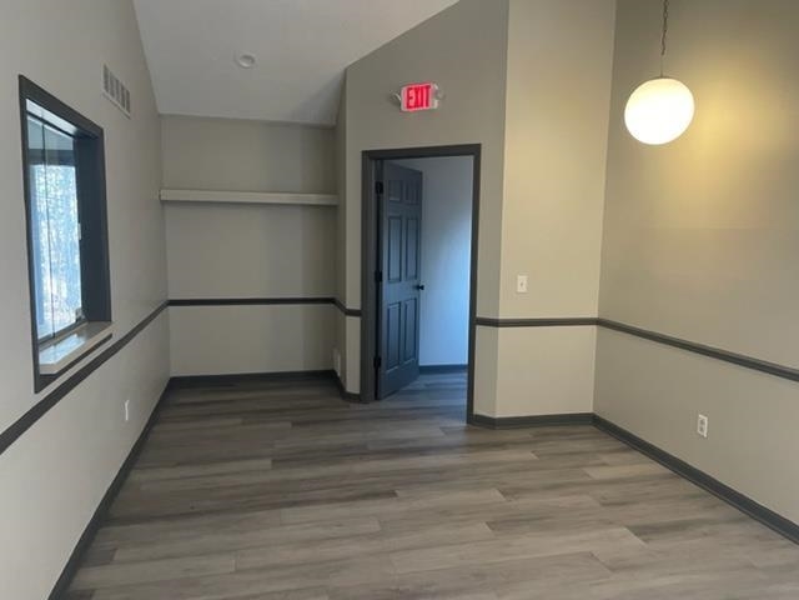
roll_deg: -1.2
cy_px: 300
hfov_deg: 67.3
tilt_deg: -6.8
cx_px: 400
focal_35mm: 26
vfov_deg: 53.1
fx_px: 600
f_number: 1.6
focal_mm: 4.2
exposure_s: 1/60
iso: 500
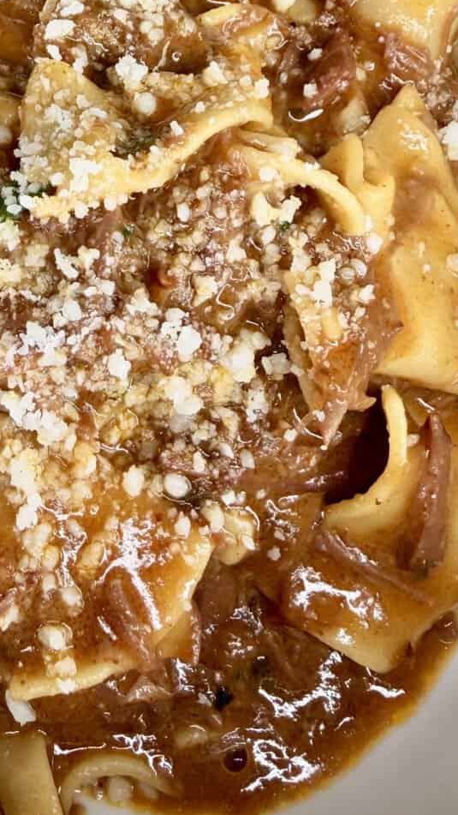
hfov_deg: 25.7
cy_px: 320
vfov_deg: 46.1
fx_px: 950
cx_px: -7
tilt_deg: -70.6
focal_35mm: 44
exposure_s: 1/121
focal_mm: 2.22
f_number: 2.2
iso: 50
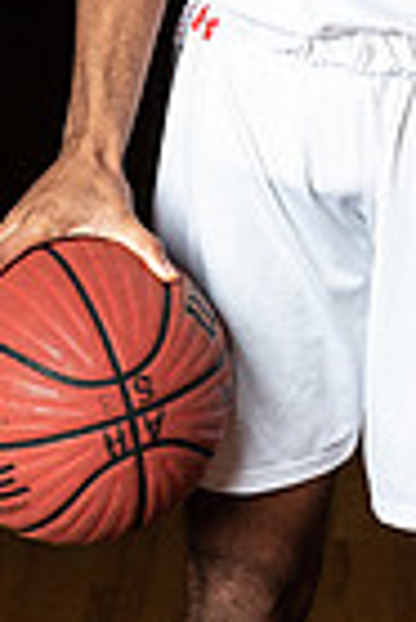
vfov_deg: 8.9
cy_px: -345
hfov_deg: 6.1
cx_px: 420
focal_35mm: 226
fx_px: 3907
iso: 320
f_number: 14
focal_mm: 70
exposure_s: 1/200
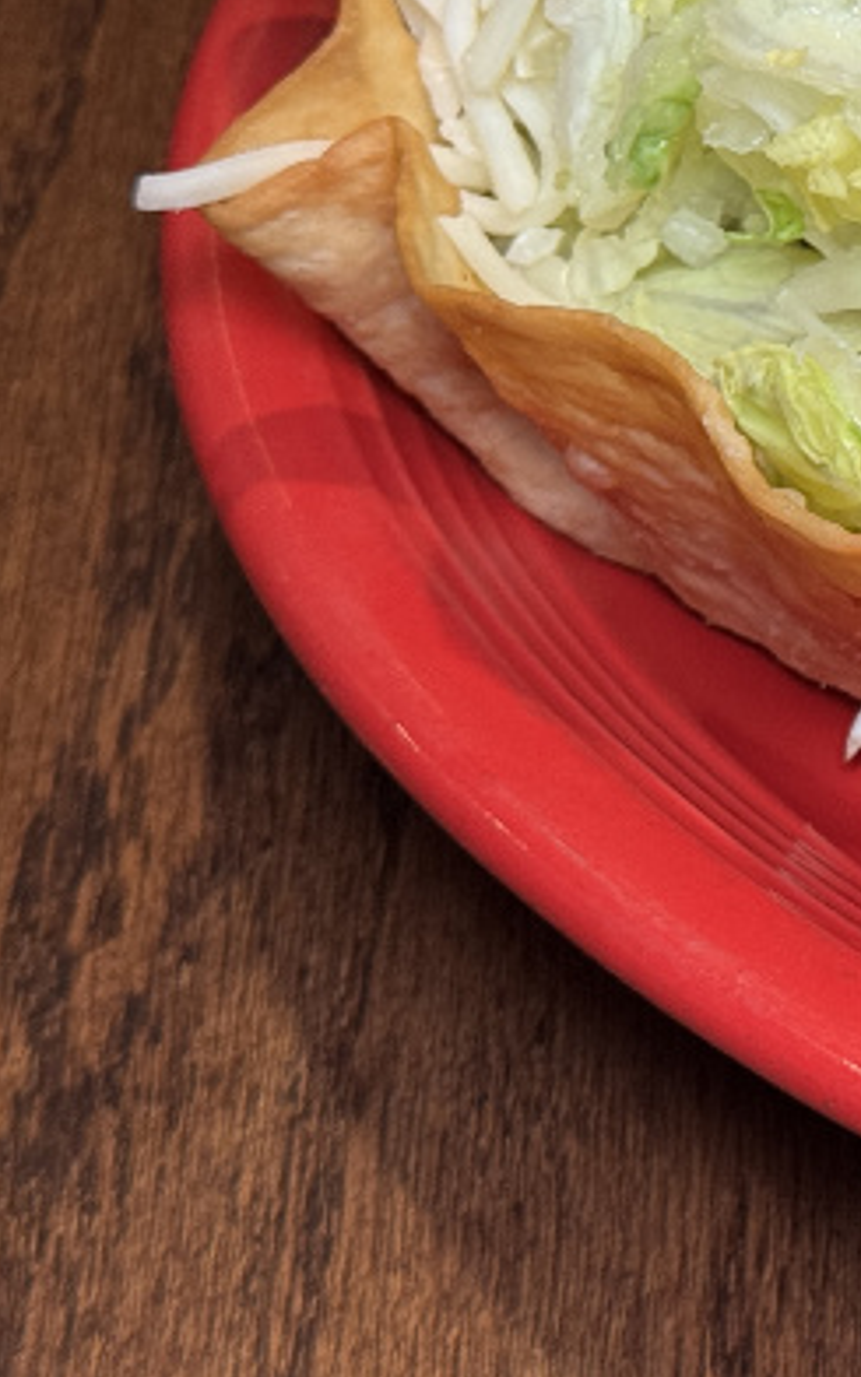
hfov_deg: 9.2
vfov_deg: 15.5
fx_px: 5031
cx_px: 1722
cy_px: 334
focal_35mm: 134
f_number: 1.8
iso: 64
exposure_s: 1/60
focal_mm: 6.8
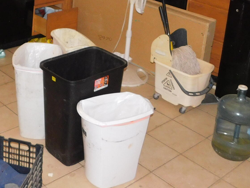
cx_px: 60
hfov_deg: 30.6
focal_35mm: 62
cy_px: 2
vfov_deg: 22.8
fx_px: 448
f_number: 3
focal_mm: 4
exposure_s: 1/30
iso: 250
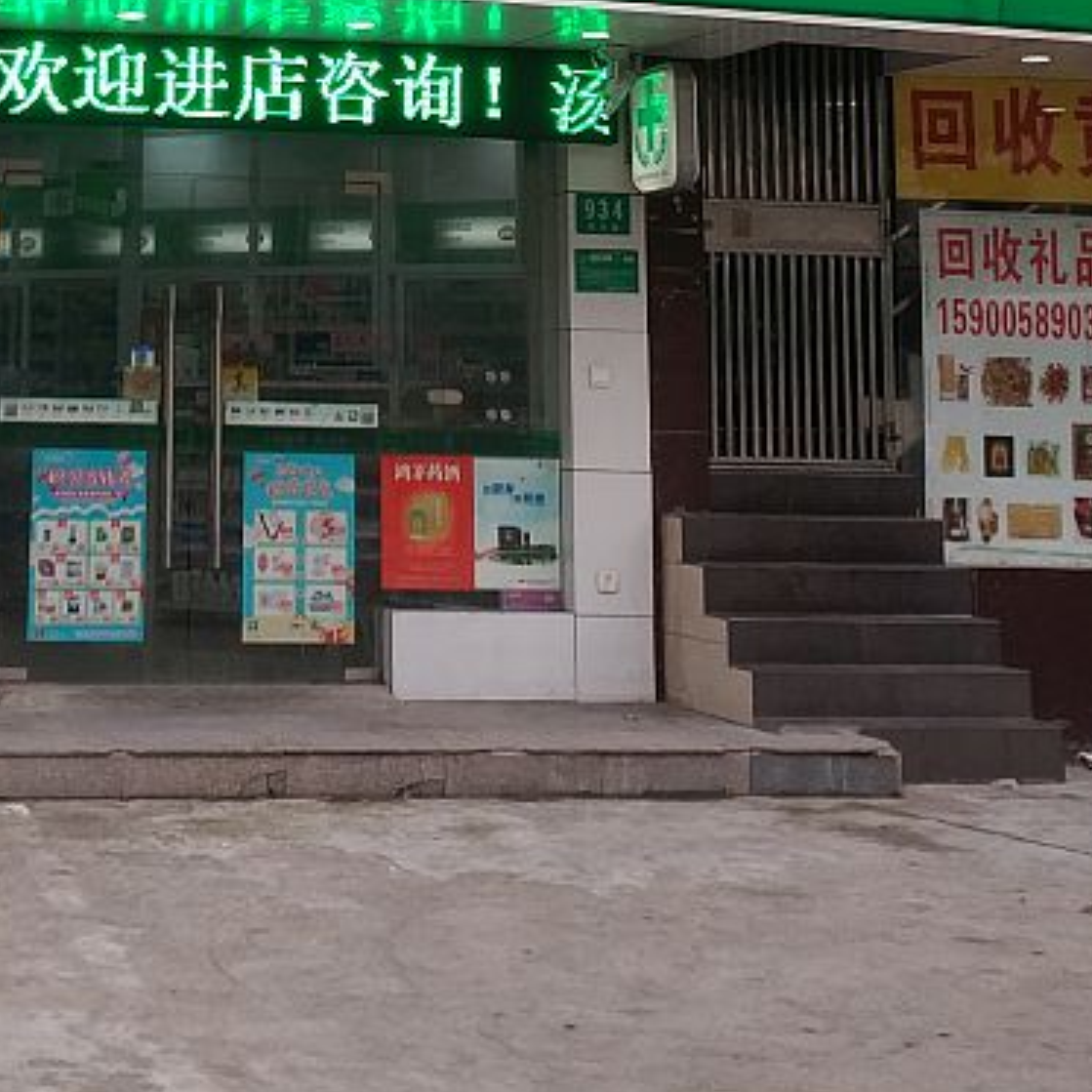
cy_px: 12
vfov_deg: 18.6
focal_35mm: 91
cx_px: 176
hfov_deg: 18.9
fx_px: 3248
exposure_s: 1/183
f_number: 2
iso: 100
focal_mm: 4.5
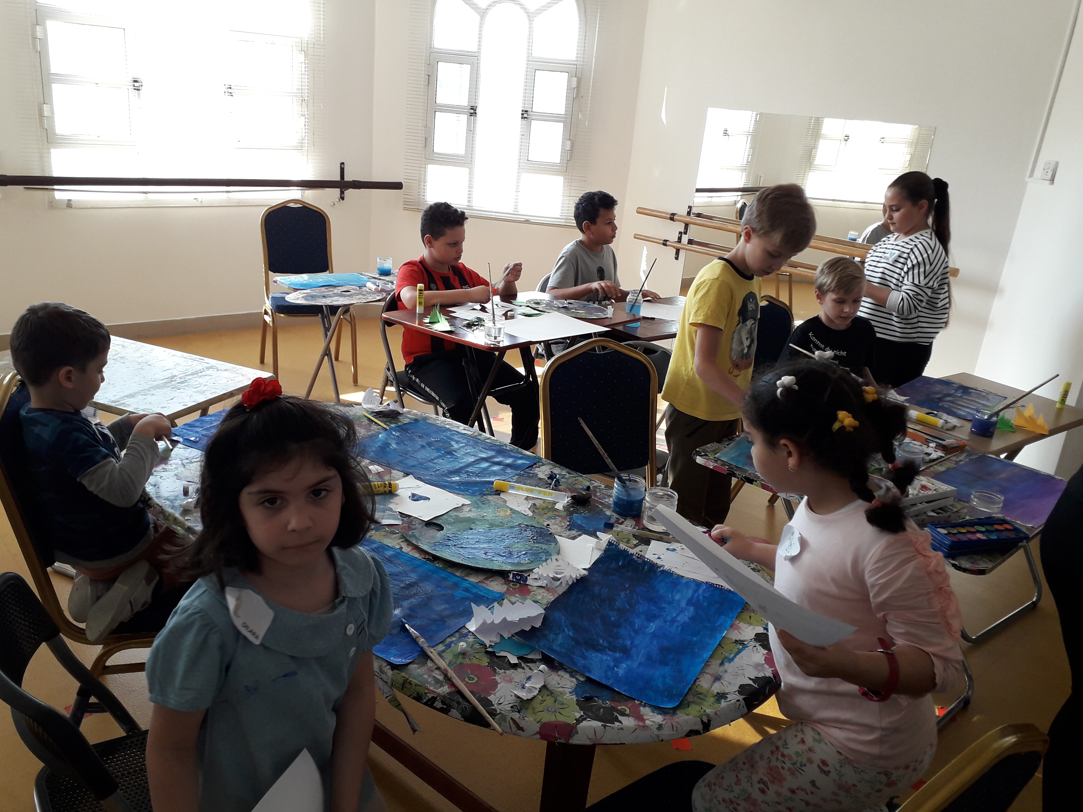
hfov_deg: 63.4
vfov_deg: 49.7
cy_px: 405
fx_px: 876
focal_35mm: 28
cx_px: 526
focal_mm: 3.6
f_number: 1.9
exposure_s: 1/100
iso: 64
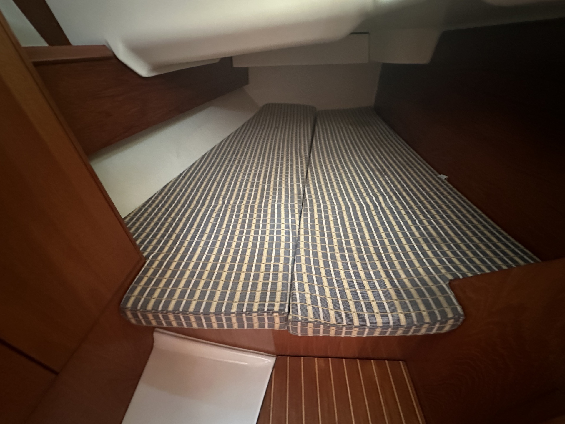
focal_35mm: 14
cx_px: 282
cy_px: 212
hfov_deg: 102.1
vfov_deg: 85.7
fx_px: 229
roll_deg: +2.6
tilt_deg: -39.9
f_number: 2.2
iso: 1600
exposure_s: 1/41
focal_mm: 2.22
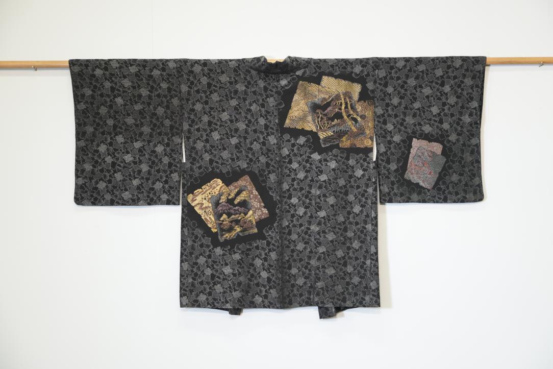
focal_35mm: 61
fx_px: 937
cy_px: 184
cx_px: 276
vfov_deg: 22.3
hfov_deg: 32.9
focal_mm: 61
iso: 1250
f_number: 4
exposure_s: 1/80
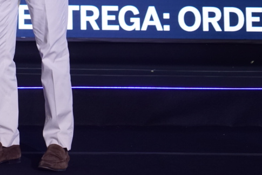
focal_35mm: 130
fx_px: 947
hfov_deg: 14.6
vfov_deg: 10.2
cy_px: -80
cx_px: -144
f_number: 5
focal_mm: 39
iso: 1250
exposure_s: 1/125
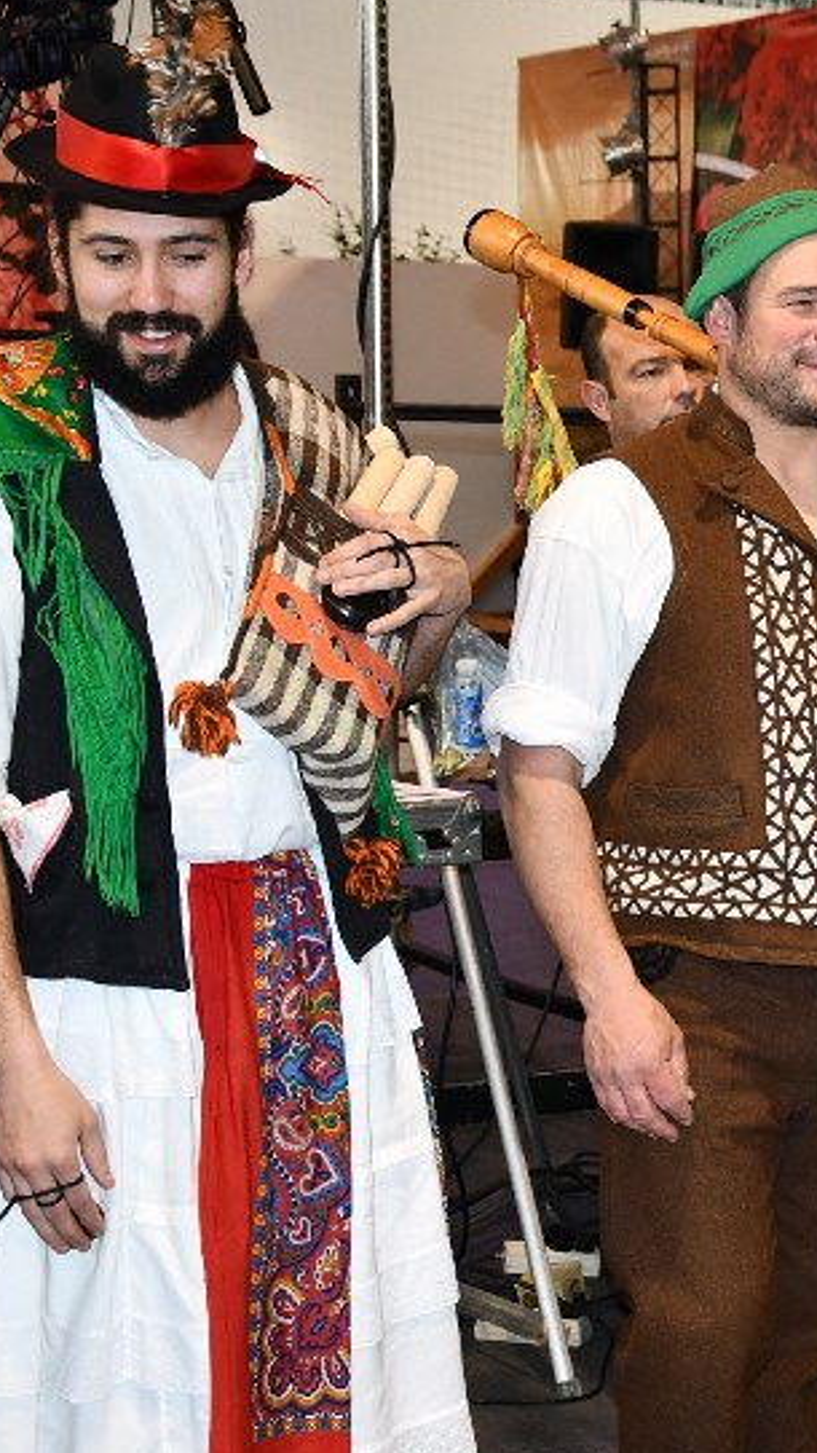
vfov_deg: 23.9
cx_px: 972
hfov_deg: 13.2
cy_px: 686
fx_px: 3427
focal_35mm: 89
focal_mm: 30
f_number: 4.2
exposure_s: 1/60
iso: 1100
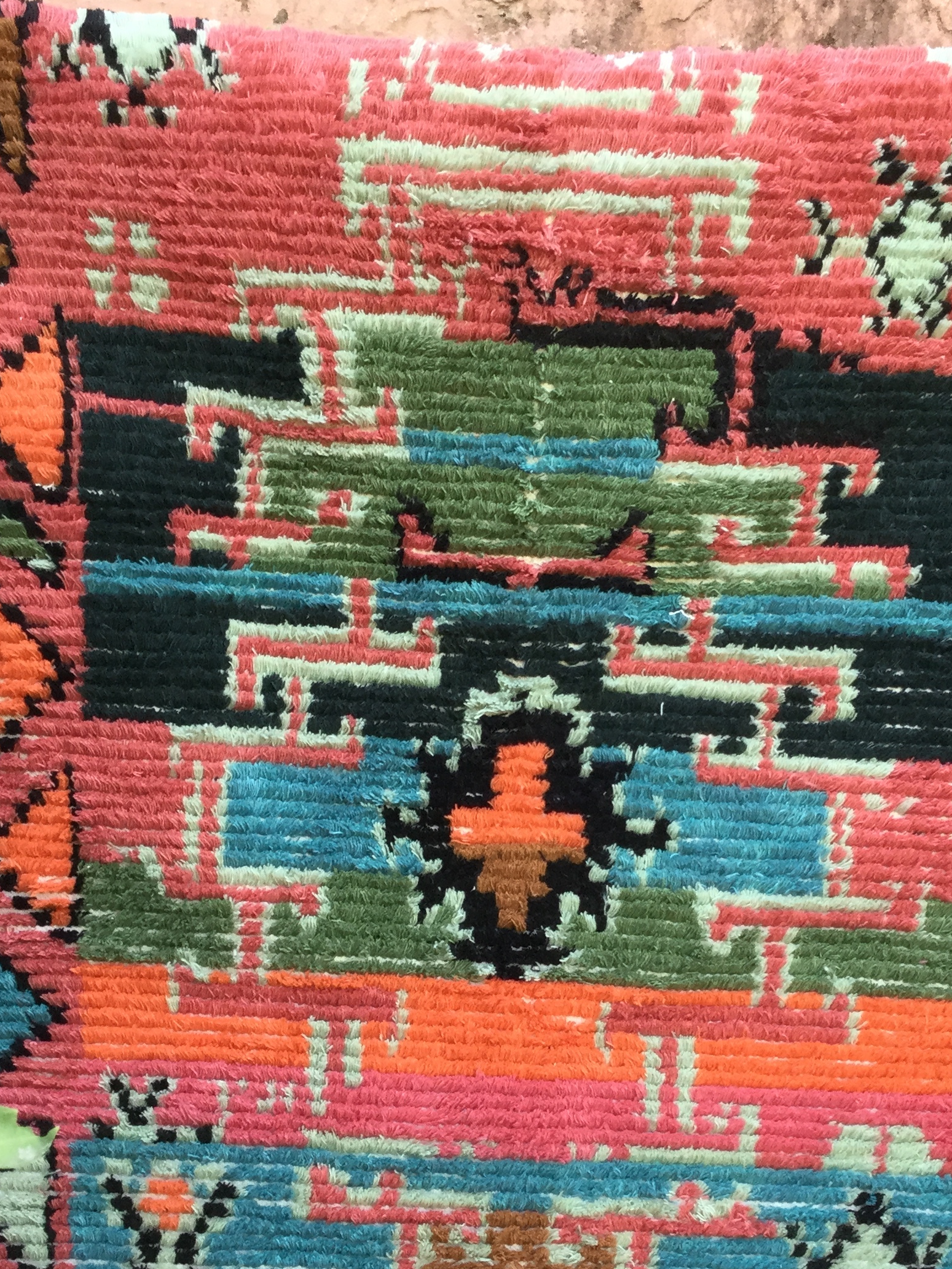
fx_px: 1797
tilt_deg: -14.7
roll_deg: -3.0
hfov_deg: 29.6
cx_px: 570
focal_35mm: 49
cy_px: 798
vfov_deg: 38.6
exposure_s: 1/33
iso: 32
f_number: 2.4
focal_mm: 3.3
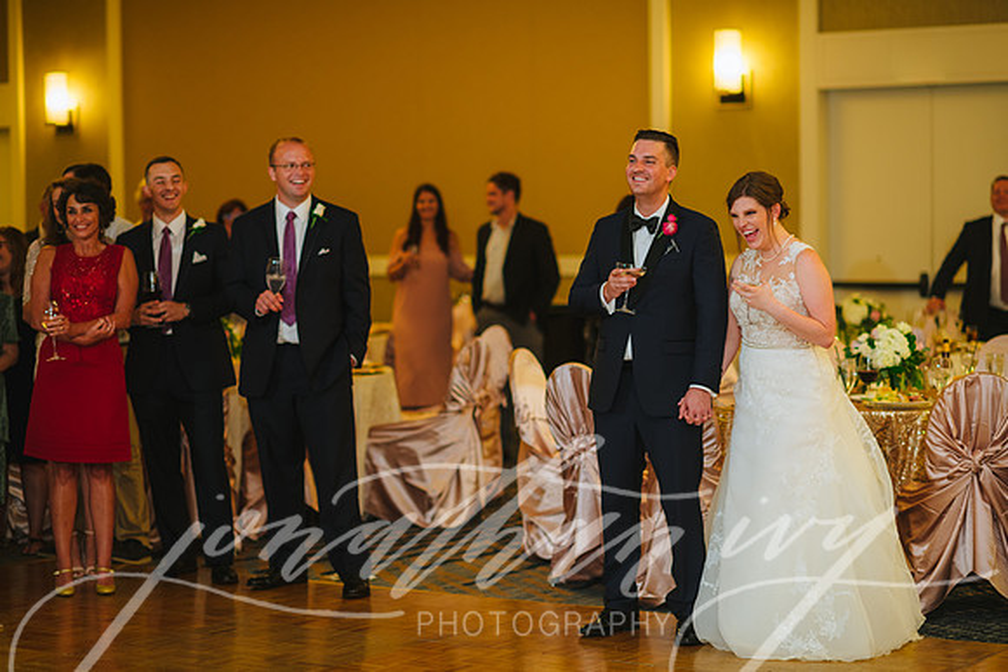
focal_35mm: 85
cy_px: 336
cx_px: 504
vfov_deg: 16.1
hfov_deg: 23.9
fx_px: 2380
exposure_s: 1/100
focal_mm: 85
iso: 400
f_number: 2
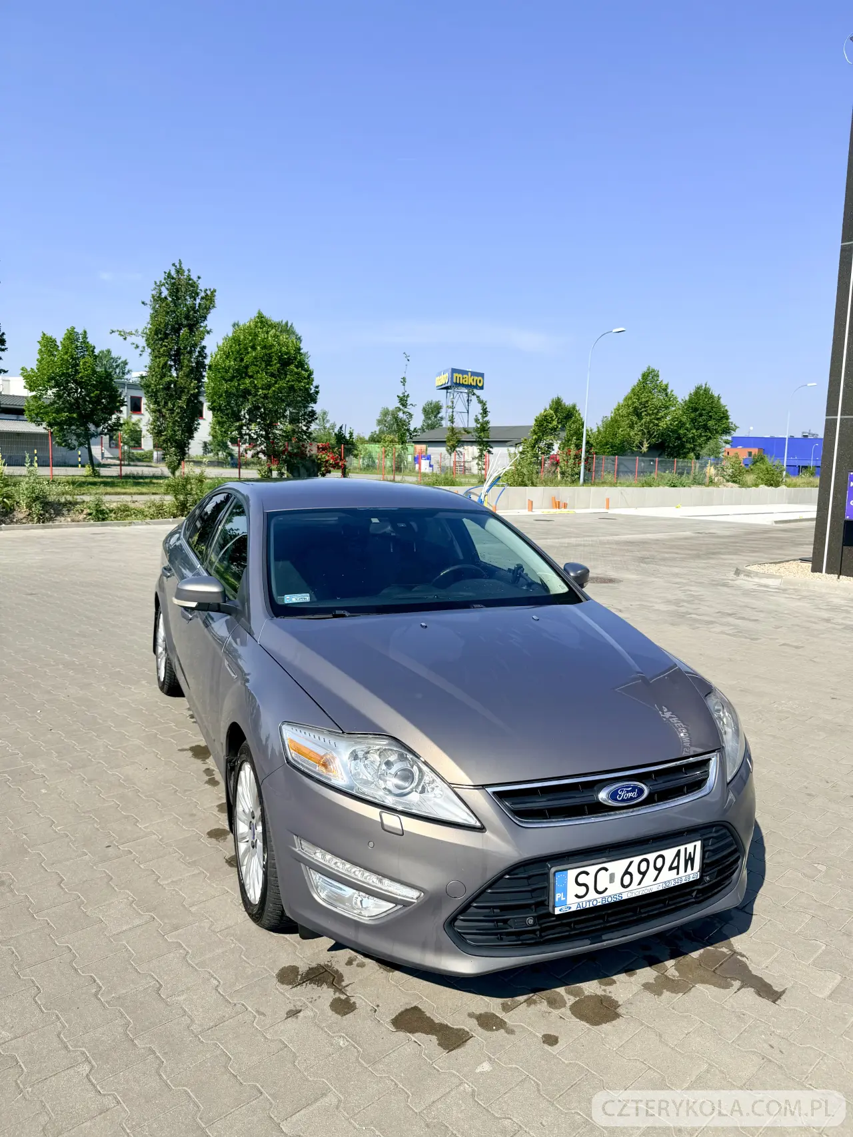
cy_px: 568
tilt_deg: -6.0
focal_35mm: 24
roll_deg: -2.9
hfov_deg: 56.8
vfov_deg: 71.6
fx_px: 789
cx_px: 426
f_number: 1.78
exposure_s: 1/4405
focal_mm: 6.76
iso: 80
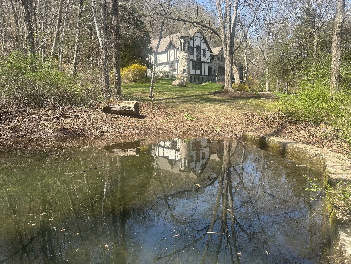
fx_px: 243
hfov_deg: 71.6
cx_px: 176
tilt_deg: -6.3
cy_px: 132
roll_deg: +1.2
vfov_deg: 56.8
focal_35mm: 24
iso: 80
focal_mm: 6.86
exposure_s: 1/1412
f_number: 1.78
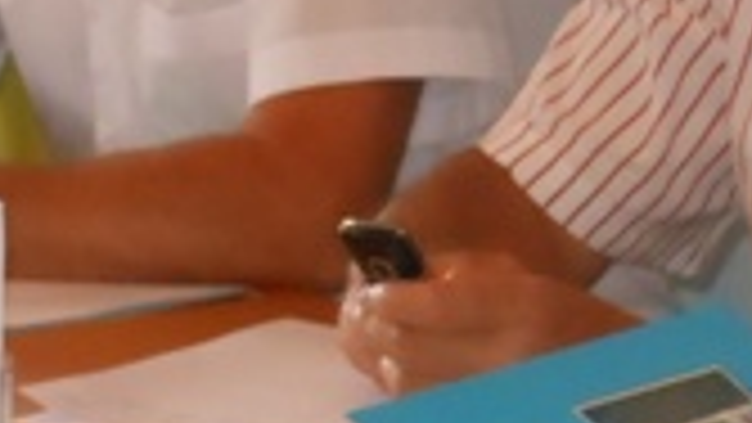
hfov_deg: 5.9
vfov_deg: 3.3
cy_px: -166
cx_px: 27
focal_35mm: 364
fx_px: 7259
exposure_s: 1/60
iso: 640
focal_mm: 15.5
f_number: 4.6
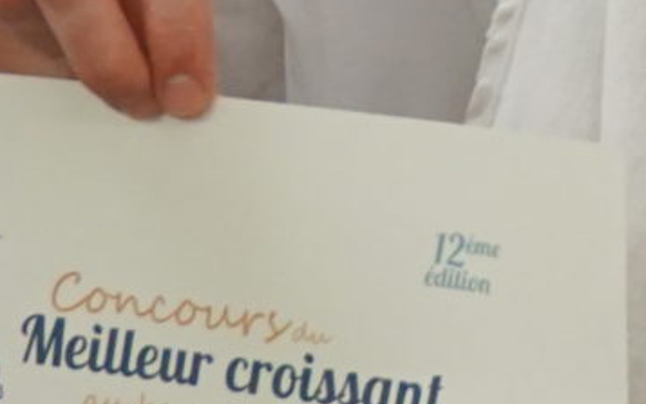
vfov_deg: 4.4
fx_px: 5204
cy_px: -257
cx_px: 1748
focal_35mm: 296
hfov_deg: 6.6
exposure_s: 1/160
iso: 1600
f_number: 4.5
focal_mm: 27
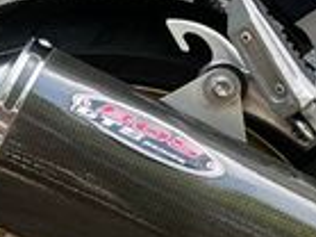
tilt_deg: -21.9
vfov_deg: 12.3
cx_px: 148
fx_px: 1095
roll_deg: +0.6
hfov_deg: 16.4
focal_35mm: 120
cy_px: 114
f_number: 1.6
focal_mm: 5.1
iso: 40
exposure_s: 1/122
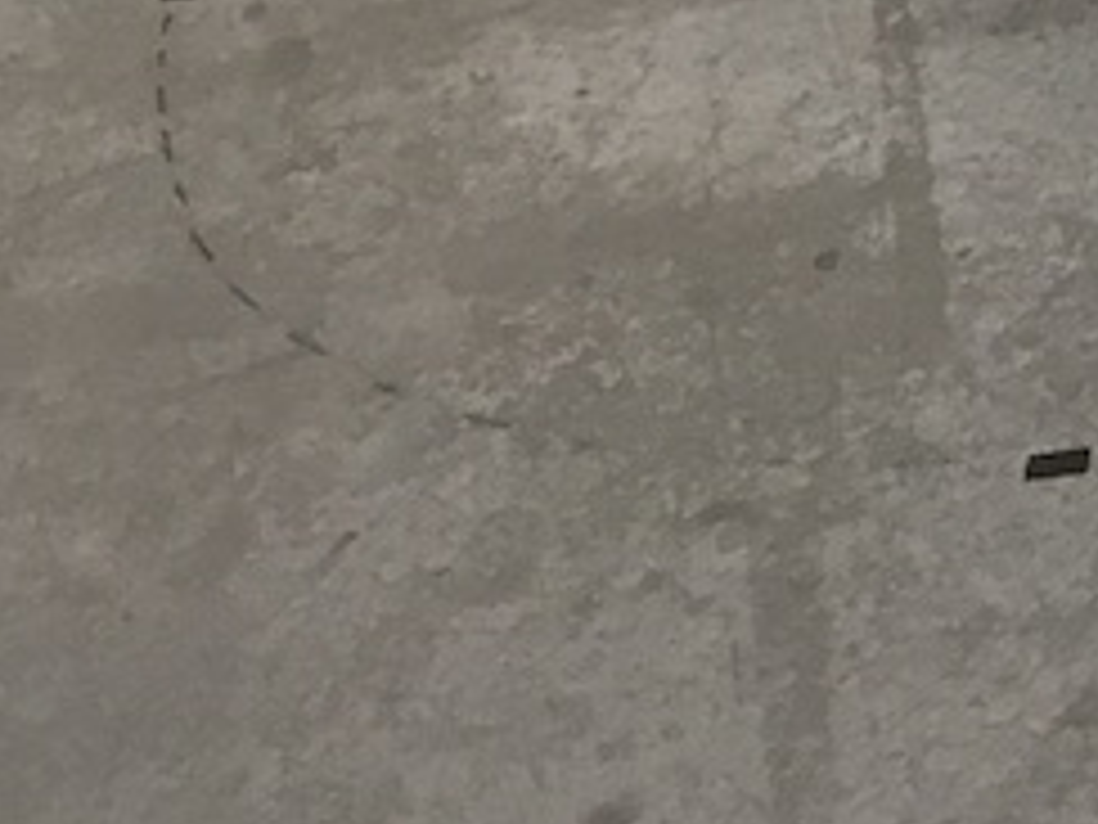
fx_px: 4821
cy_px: -941
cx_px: 2547
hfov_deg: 11.1
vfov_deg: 9.1
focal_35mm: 152
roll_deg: +0.2
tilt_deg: -26.8
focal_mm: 4.15
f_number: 2.2
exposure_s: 1/30
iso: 64
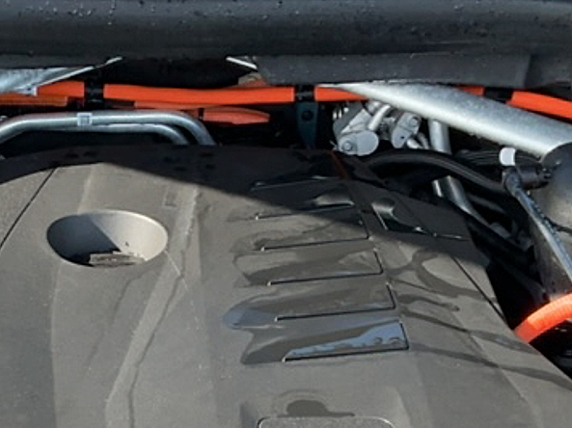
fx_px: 1338
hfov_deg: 23.9
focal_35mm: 81
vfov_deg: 17.4
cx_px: 154
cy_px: 509
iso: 32
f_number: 1.8
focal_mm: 3
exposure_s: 1/268
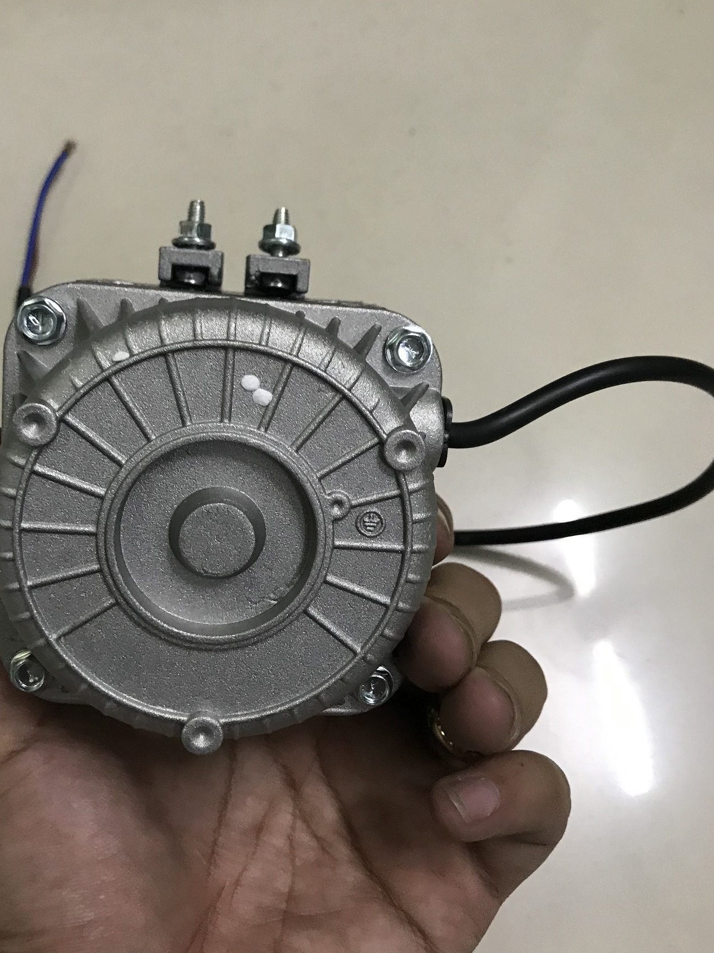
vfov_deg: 55.3
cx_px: 307
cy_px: 462
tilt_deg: -68.0
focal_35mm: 33
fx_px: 908
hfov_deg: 42.8
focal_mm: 3.99
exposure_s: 1/17
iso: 80
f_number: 1.8
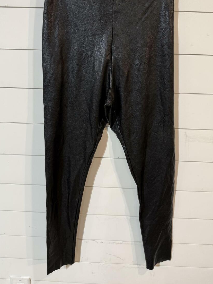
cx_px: 109
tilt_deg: -17.9
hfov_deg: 48.2
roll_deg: -1.6
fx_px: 238
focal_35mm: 29
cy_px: 116
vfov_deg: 61.2
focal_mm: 6.76
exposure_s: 1/60
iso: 125
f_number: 1.78
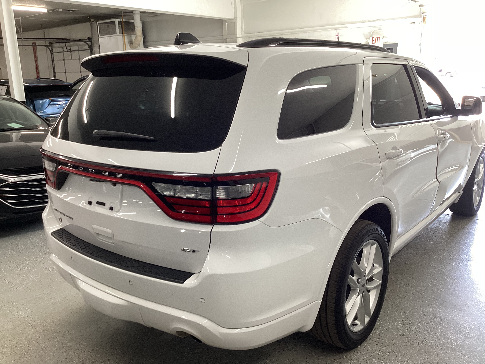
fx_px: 434
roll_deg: +1.2
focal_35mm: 31
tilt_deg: -15.9
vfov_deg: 45.4
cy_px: 182
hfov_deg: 58.4
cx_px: 242
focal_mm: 3.3
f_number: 2.4
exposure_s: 1/50
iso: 80
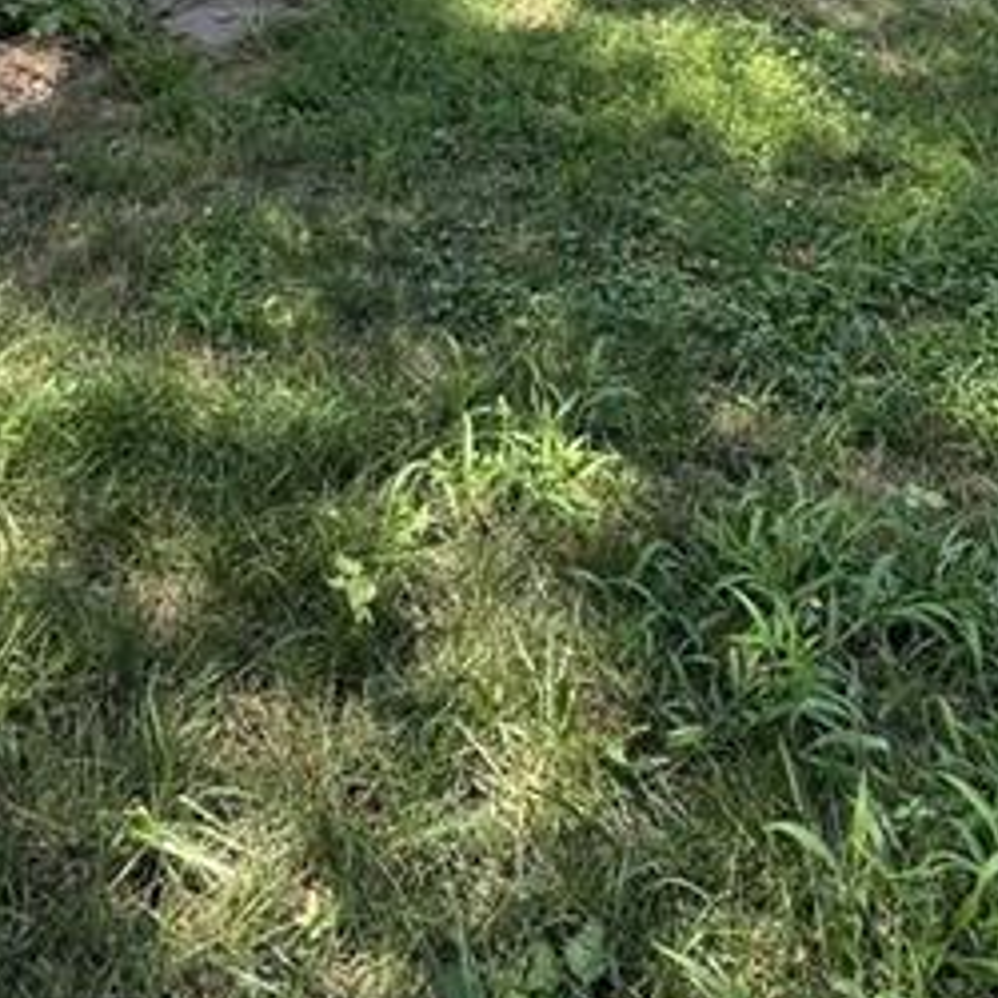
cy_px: -224
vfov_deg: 34.4
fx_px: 1239
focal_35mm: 38
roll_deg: +0.6
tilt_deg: -11.6
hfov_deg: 43.9
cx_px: 495
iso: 40
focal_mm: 2.22
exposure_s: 1/275
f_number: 2.2
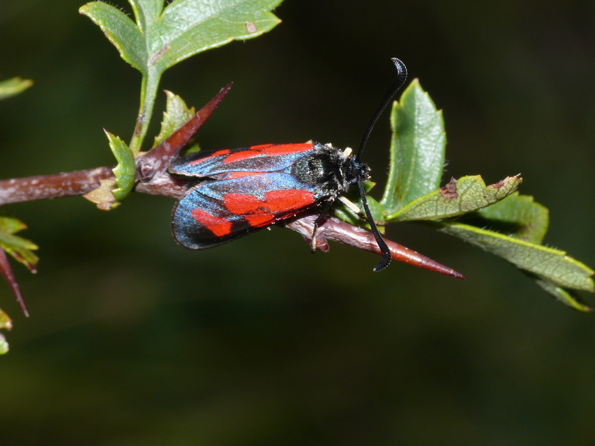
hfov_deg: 11.4
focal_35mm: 174
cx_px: 298
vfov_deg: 8.5
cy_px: 223
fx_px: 2991
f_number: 11
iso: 100
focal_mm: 36.9
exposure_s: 1/640
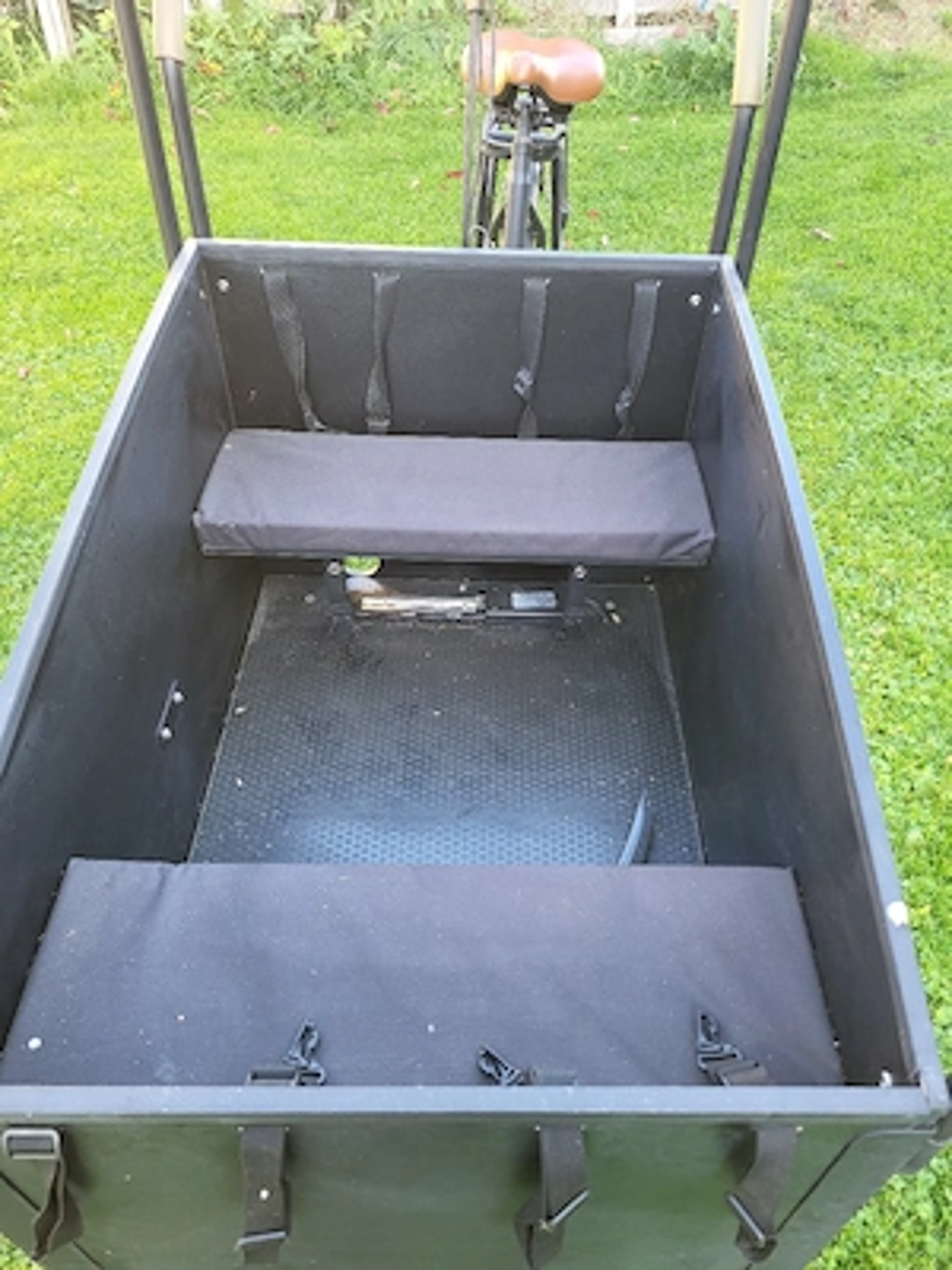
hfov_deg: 53.1
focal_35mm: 26
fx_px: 953
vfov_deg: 67.3
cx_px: 476
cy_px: 635
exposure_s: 1/101
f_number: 1.8
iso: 125
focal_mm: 5.4
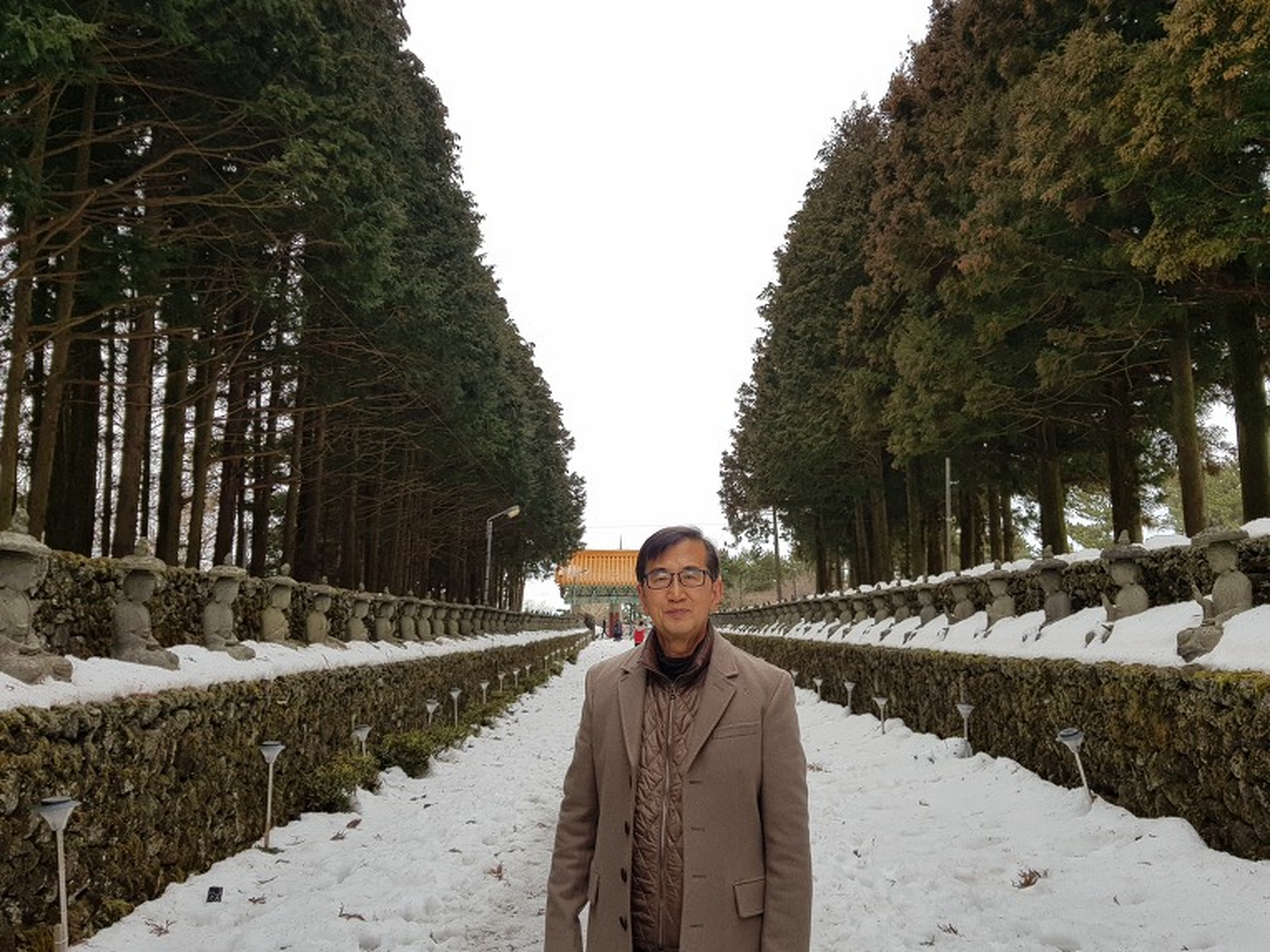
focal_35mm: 26
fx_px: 954
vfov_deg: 53.1
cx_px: 635
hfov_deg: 67.3
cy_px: 476
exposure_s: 1/370
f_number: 1.7
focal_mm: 4.3
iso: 40
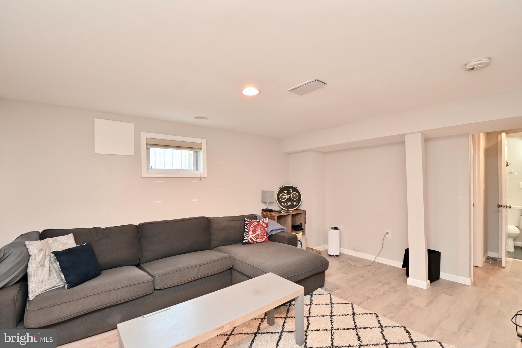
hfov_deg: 100.4
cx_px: 261
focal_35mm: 15
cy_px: 174
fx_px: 217
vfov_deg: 77.3
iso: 200
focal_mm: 10
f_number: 7.1
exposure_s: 1/8
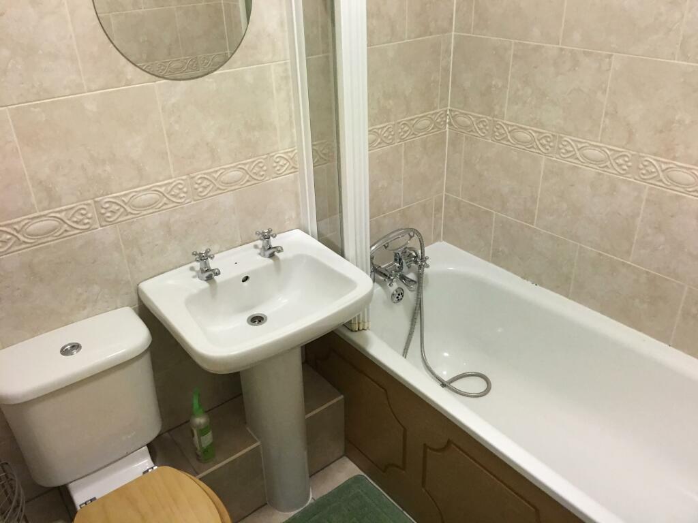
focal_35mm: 29
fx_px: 585
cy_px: 262
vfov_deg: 48.2
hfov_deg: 61.7
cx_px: 349
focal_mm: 4.15
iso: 100
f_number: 2.2
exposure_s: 1/15
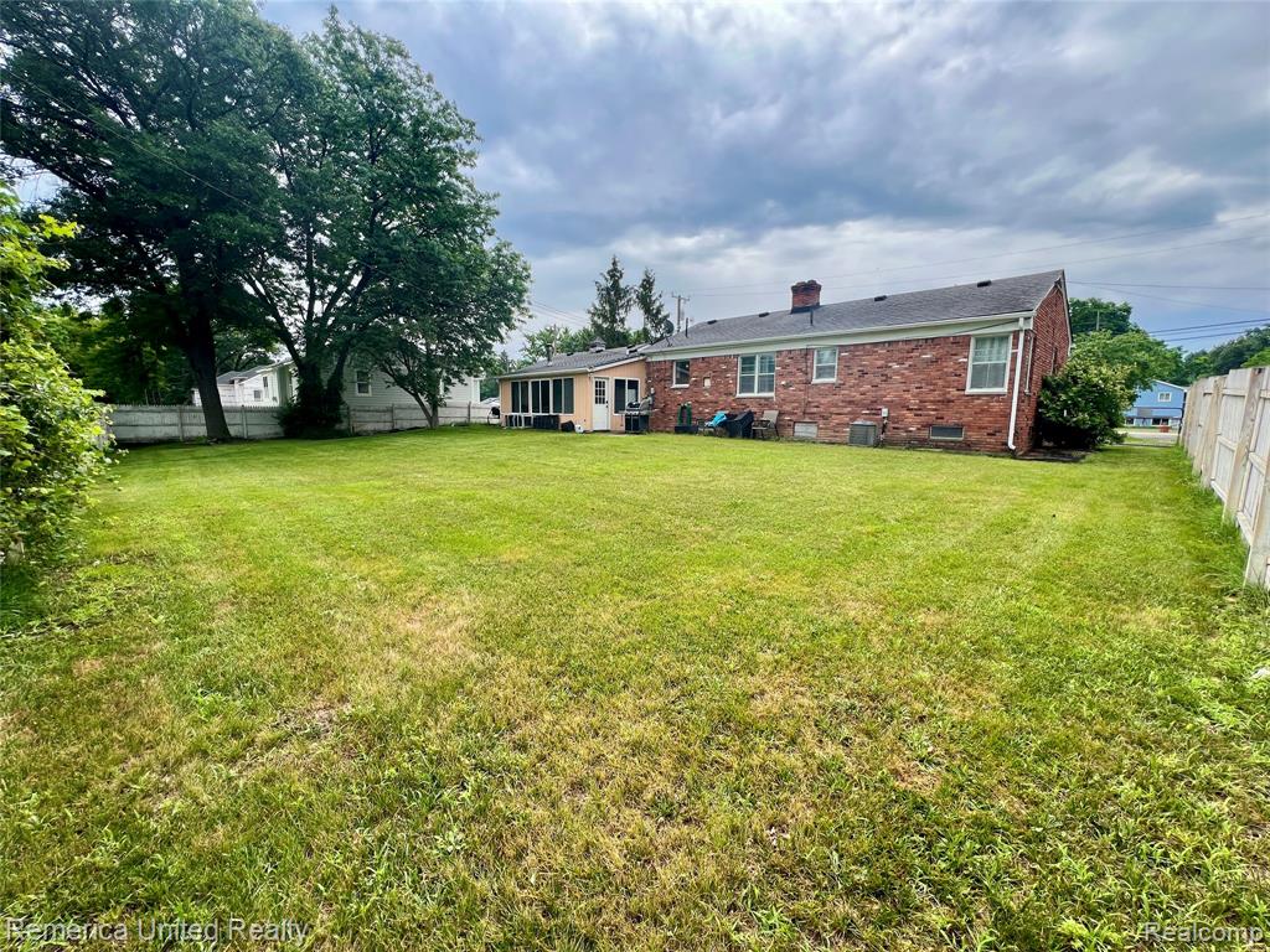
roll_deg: -0.2
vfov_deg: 89.9
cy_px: 476
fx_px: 477
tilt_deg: -7.2
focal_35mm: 13
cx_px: 635
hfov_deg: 106.2
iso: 32
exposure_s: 1/896
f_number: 1.8
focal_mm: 1.57
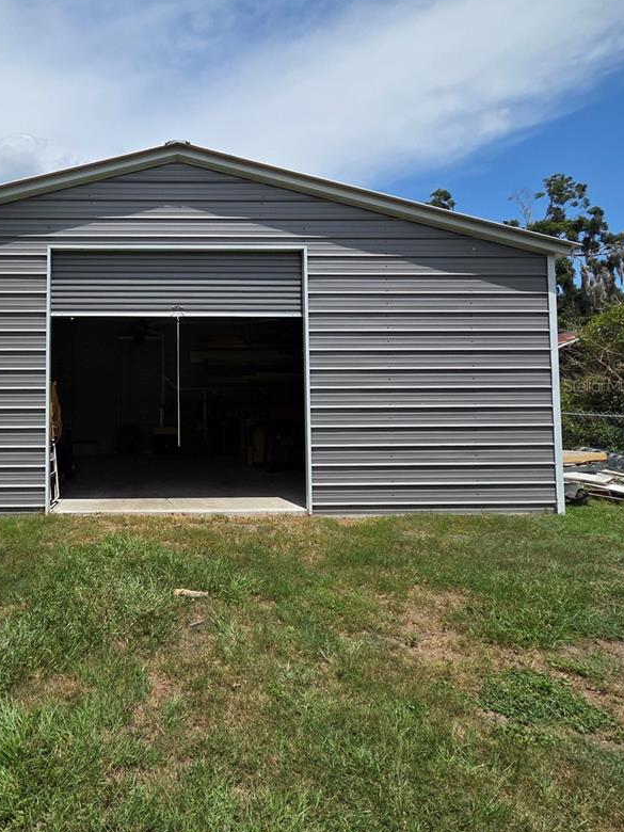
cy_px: 385
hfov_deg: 62.3
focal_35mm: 20
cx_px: 159
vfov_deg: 81.6
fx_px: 481
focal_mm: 2.2
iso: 50
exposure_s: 1/3598
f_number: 2.2
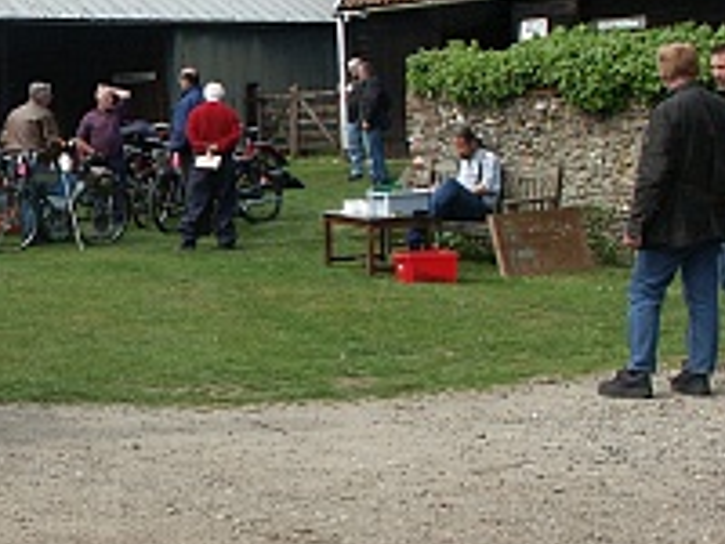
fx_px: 1759
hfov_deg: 22.4
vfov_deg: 17.5
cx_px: 5
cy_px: 192
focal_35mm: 84
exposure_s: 1/180
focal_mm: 9.48
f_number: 5.6
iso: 100
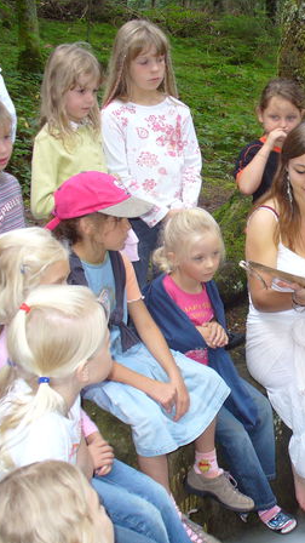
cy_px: 272
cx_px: 306
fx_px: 776
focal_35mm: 54
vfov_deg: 38.5
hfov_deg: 21.4
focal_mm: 6.1
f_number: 2.8
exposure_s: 1/30
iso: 100
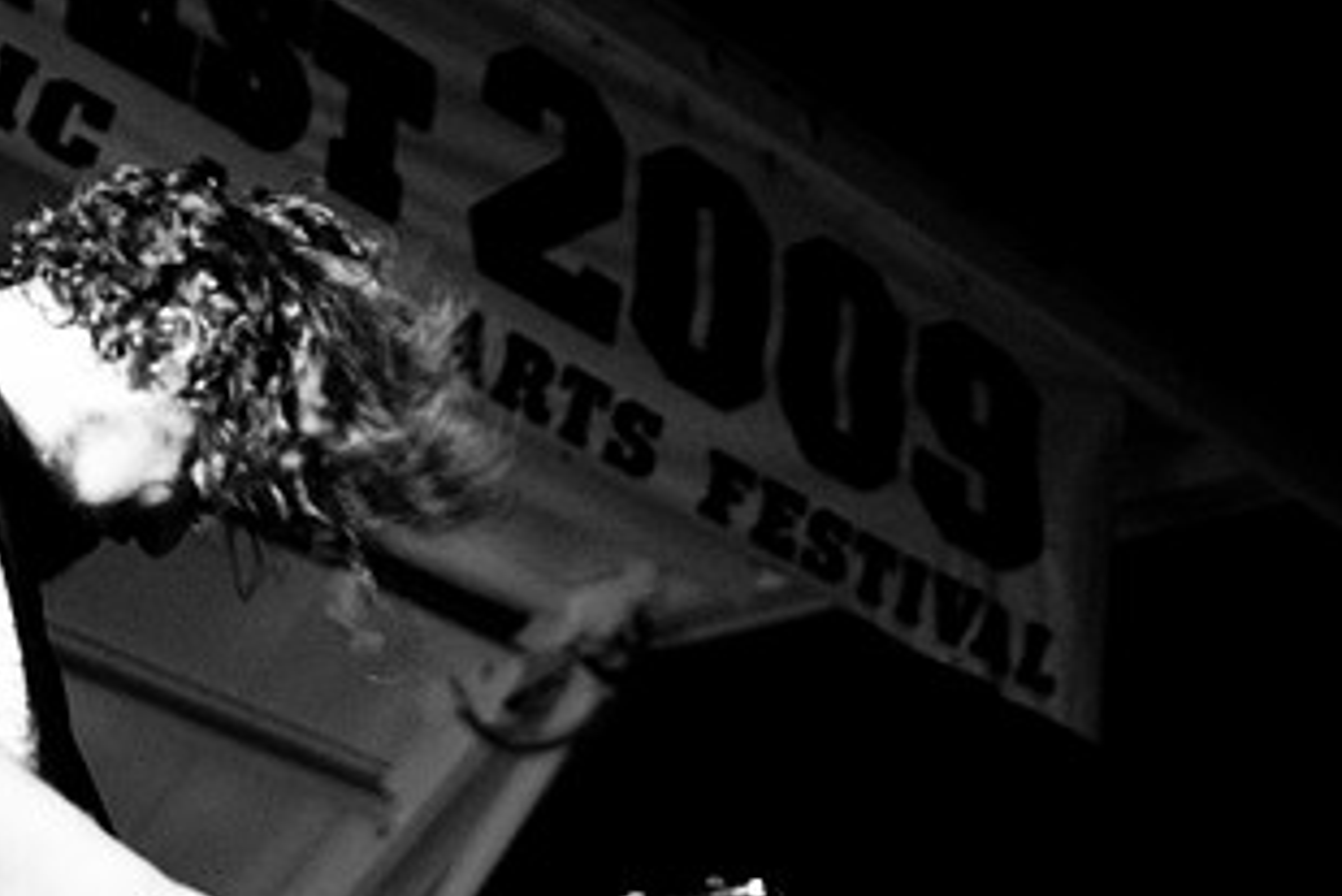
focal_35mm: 84
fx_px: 3133
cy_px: 729
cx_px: 108
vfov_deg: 16.2
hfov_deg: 23.5
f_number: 1.8
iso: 1000
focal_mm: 30
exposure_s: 1/160
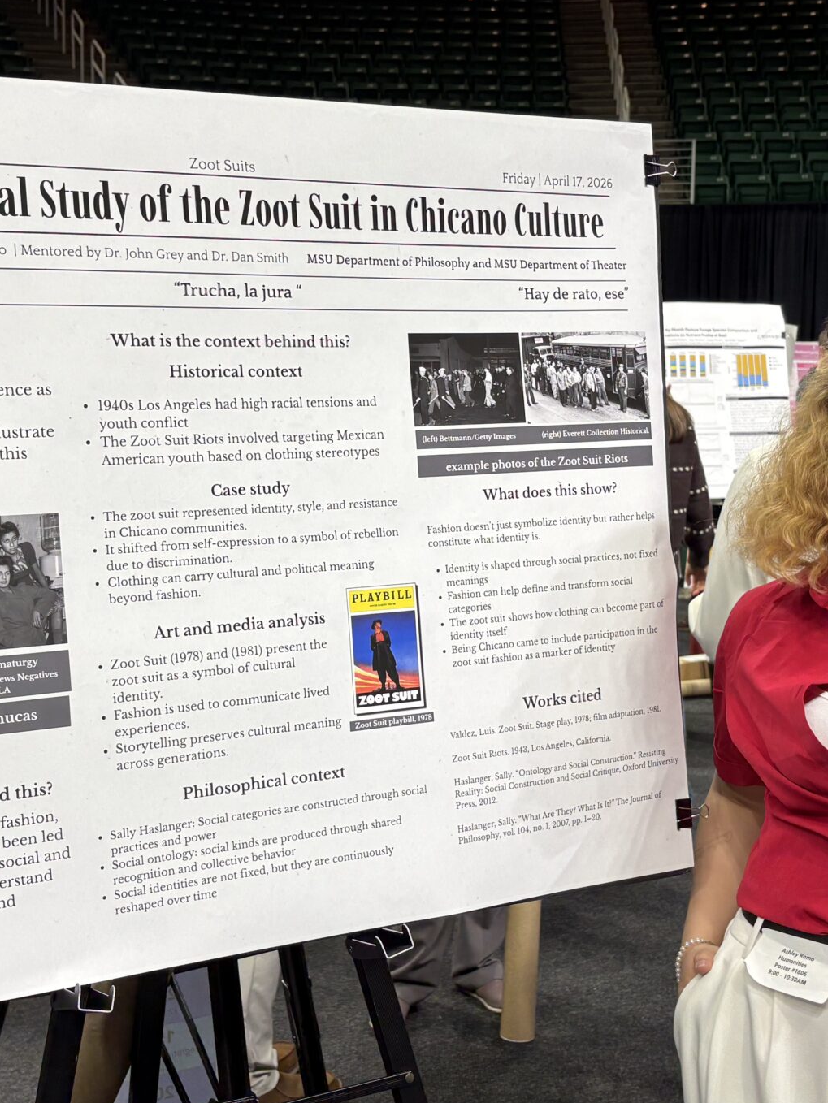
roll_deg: -0.3
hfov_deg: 29.7
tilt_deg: -4.9
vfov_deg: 38.9
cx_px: 387
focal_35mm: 49
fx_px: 1562
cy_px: 576
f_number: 1.6
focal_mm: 5.96
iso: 50
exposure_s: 1/120
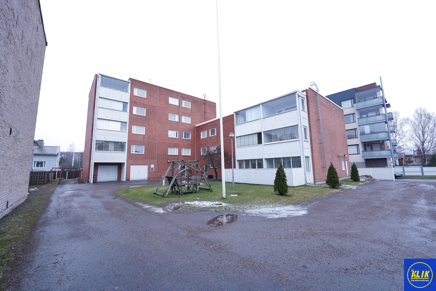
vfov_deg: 81.2
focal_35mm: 14
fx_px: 170
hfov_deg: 104.3
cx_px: 218
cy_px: 146
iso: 1000
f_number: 6.3
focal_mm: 14
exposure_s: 1/30
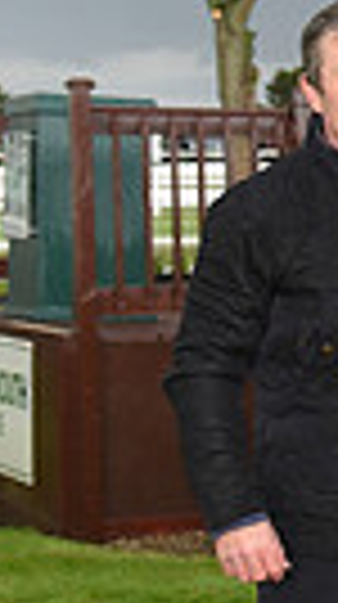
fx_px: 2319
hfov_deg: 7.0
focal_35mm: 145
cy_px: 353
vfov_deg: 14.8
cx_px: 1176
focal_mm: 32
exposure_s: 1/500
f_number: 5.6
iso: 1250
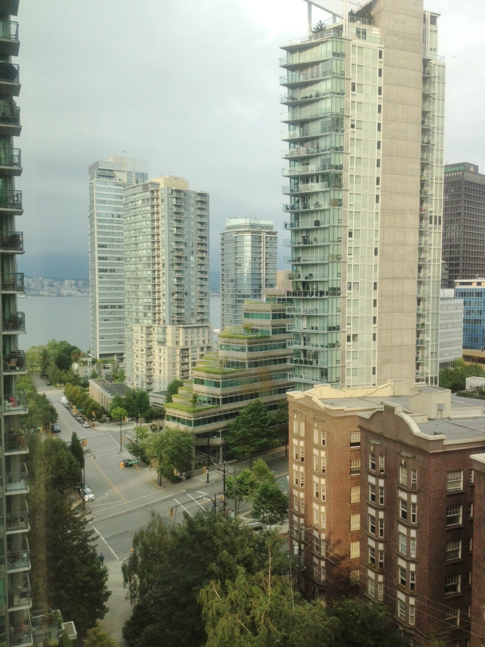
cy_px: 324
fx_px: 654
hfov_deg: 40.7
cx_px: 242
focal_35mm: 35
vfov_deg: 52.6
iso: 50
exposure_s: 1/315
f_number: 2.4
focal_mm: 4.28
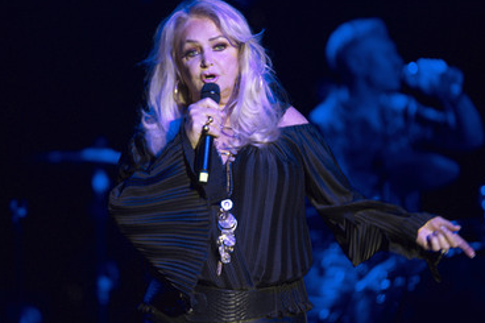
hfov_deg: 5.6
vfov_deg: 3.7
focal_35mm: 368
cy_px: 152
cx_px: 198
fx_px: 4955
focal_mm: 300
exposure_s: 1/160
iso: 1600
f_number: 2.8
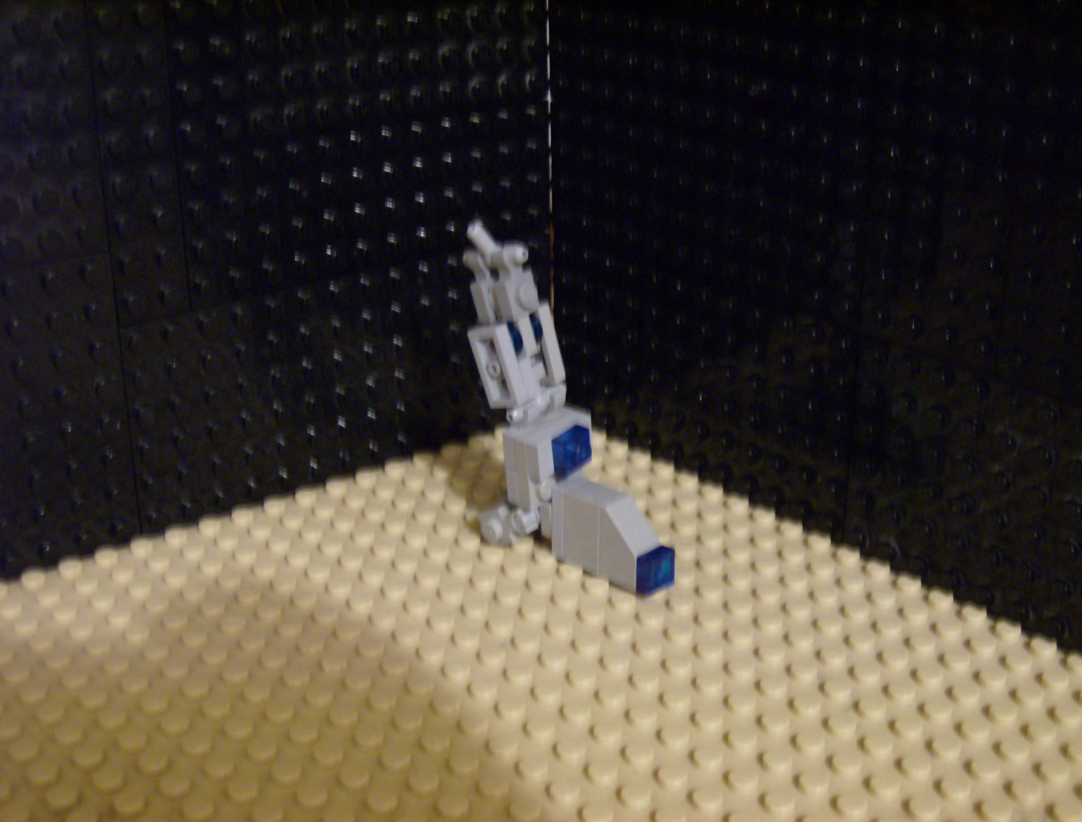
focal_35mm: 46
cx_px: 541
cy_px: 411
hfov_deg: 41.1
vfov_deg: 31.8
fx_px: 1445
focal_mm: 7.7
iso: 200
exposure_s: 1/3.88
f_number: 3.1
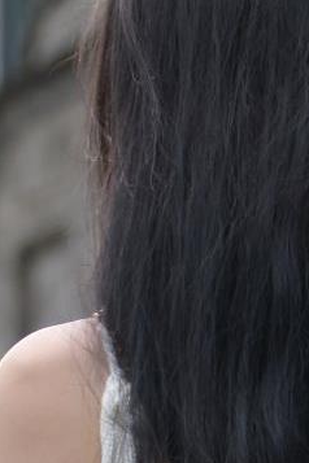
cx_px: 114
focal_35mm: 485
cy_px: 1231
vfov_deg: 4.1
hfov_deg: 2.8
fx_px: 6244
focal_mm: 70
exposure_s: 1/640
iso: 320
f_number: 3.5
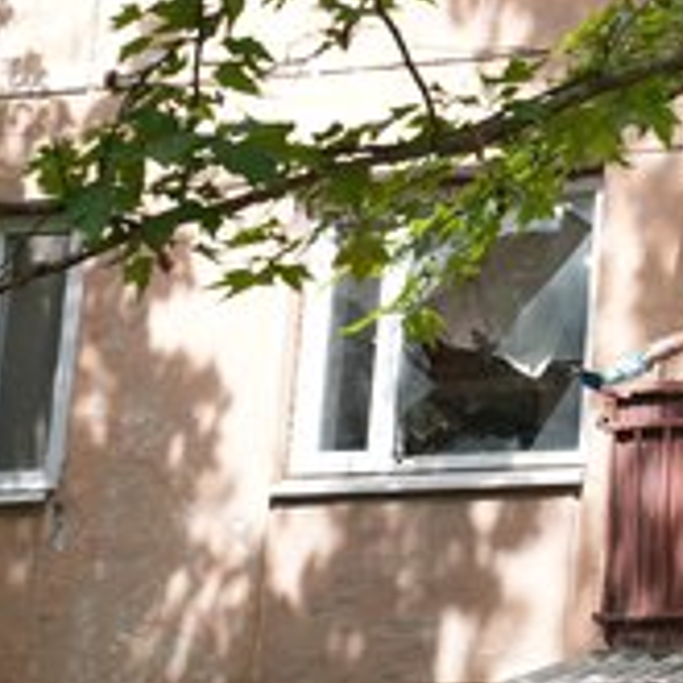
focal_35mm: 144
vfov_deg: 12.1
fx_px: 3214
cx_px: 679
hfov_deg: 12.0
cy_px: 441
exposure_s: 1/100
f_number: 4.5
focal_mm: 70
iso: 80
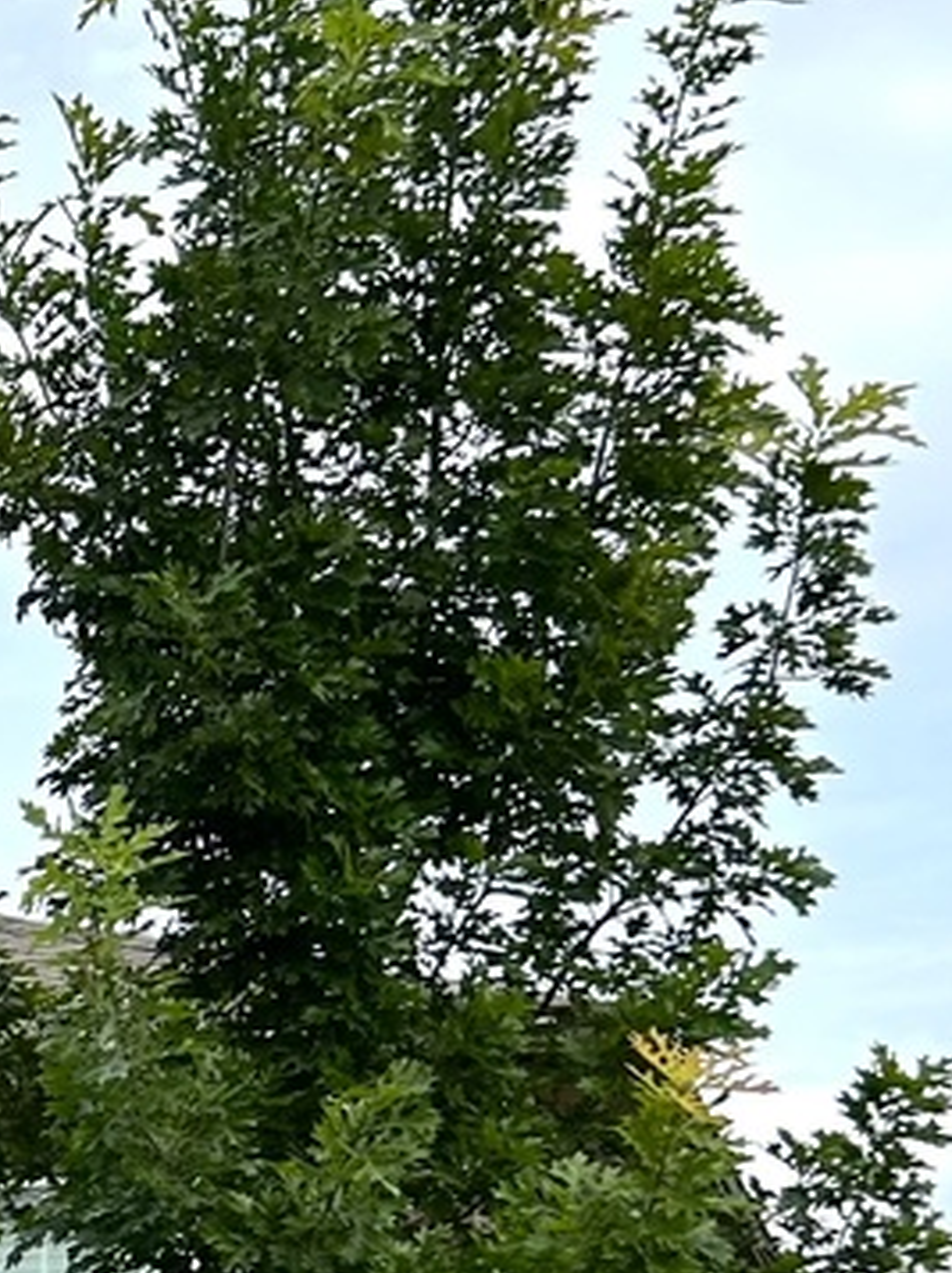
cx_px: -1280
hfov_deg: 11.7
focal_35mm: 105
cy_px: 1451
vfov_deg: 18.0
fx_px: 3857
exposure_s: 1/3077
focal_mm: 5.7
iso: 50
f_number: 1.5
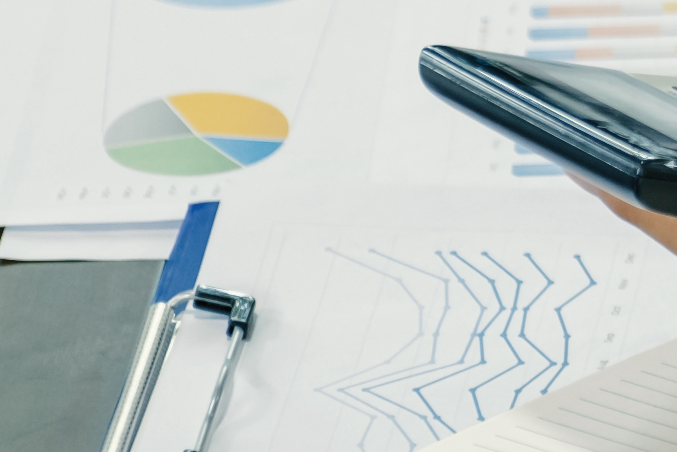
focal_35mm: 323
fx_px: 6074
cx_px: 1258
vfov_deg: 4.2
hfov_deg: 6.2
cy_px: -292
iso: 500
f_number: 2.8
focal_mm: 50
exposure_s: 1/100
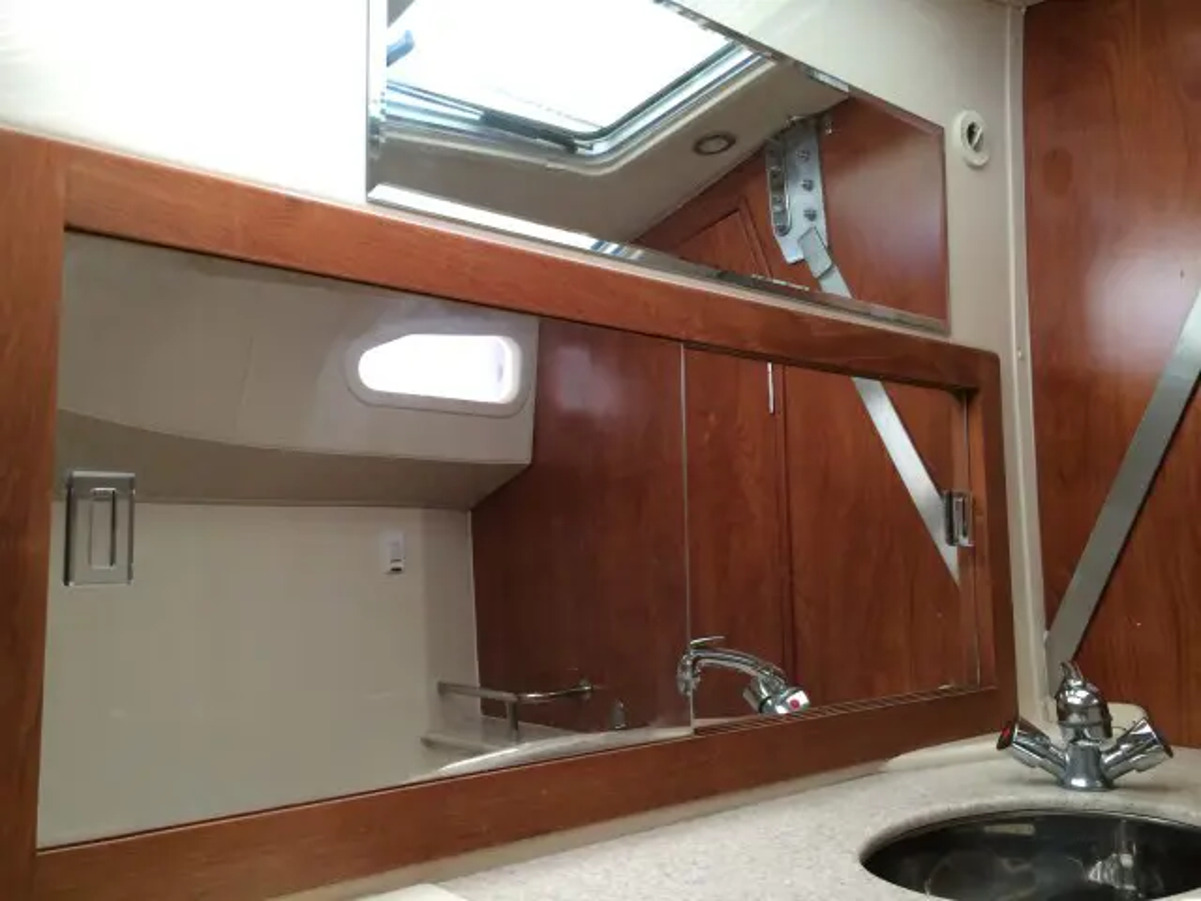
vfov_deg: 46.8
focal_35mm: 30
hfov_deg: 60.0
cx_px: 600
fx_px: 1041
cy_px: 450
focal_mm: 4.12
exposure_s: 1/30
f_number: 2.2
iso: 50
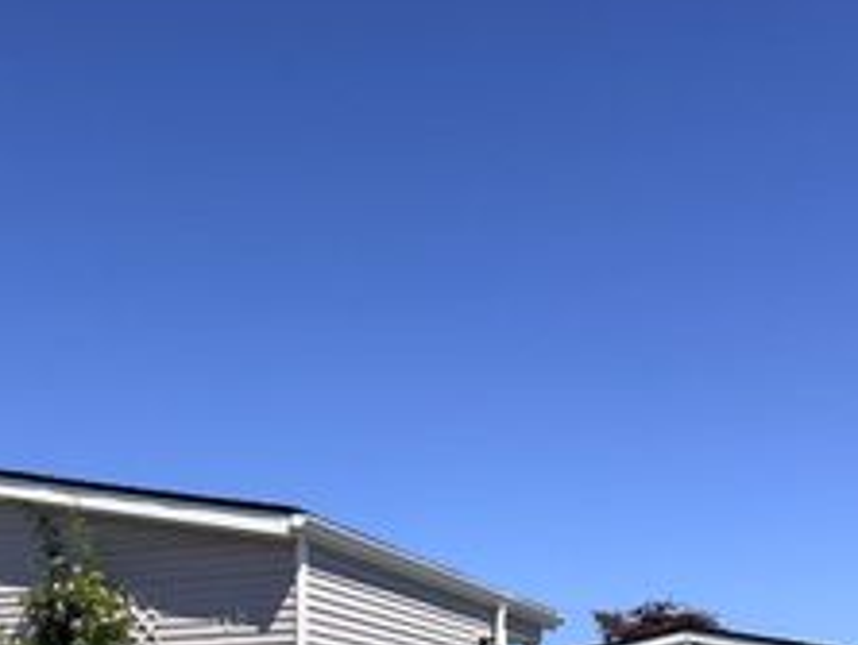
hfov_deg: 34.8
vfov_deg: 25.9
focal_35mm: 54
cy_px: 620
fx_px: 1340
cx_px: 216
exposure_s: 1/8130
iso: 80
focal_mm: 6.76
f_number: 1.78
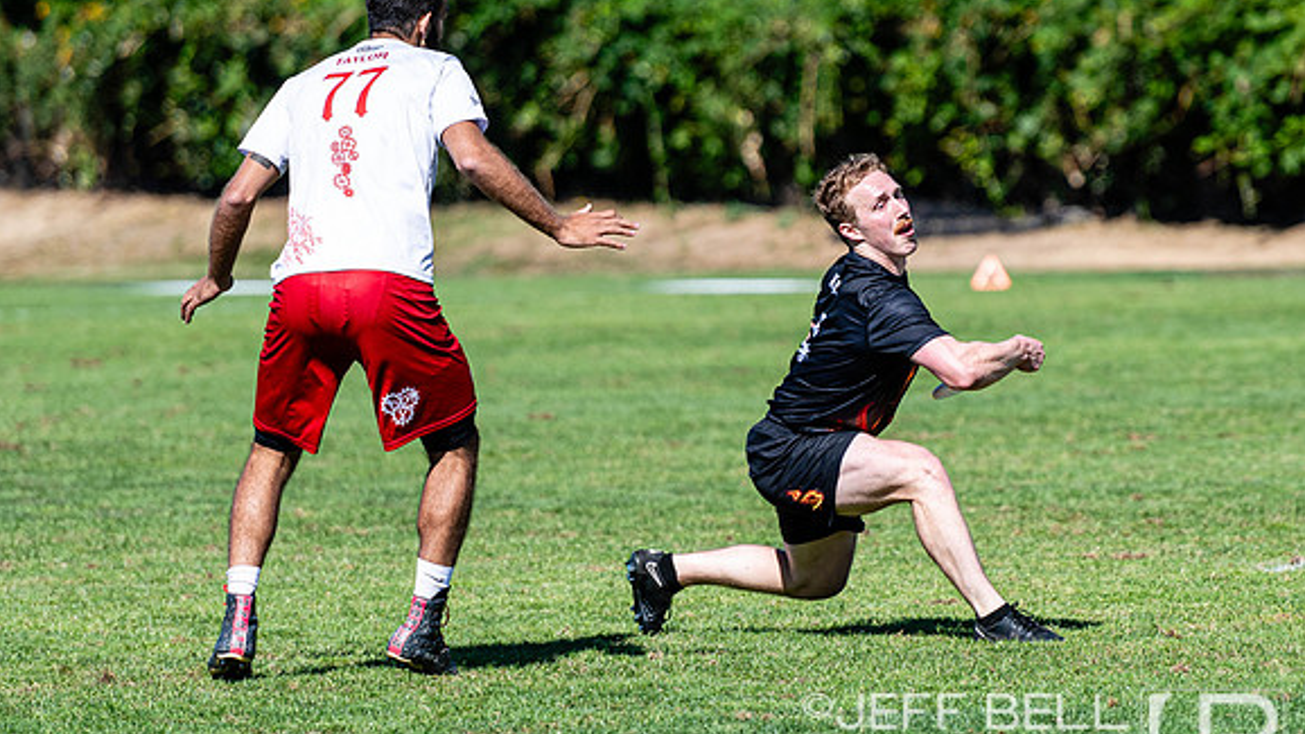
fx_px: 15778
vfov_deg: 2.7
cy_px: 291
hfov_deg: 4.7
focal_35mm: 456
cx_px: 936
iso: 100
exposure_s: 1/1600
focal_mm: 200
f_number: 3.2
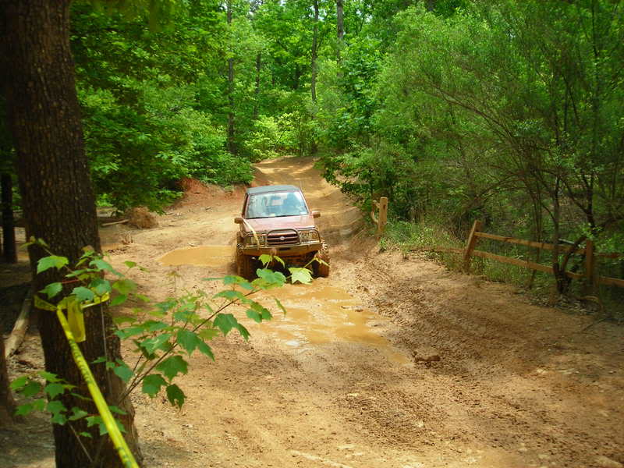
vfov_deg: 37.7
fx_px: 685
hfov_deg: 49.0
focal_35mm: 38
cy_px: 234
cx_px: 312
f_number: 3.2
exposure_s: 1/395
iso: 100
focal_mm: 6.3
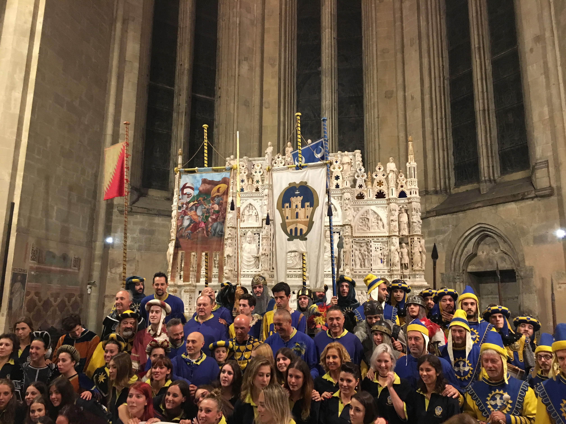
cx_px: 283
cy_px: 212
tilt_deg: +12.1
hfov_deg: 61.7
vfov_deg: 48.2
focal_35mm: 29
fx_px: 474
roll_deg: -1.5
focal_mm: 4.15
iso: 200
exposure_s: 1/17
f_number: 2.2
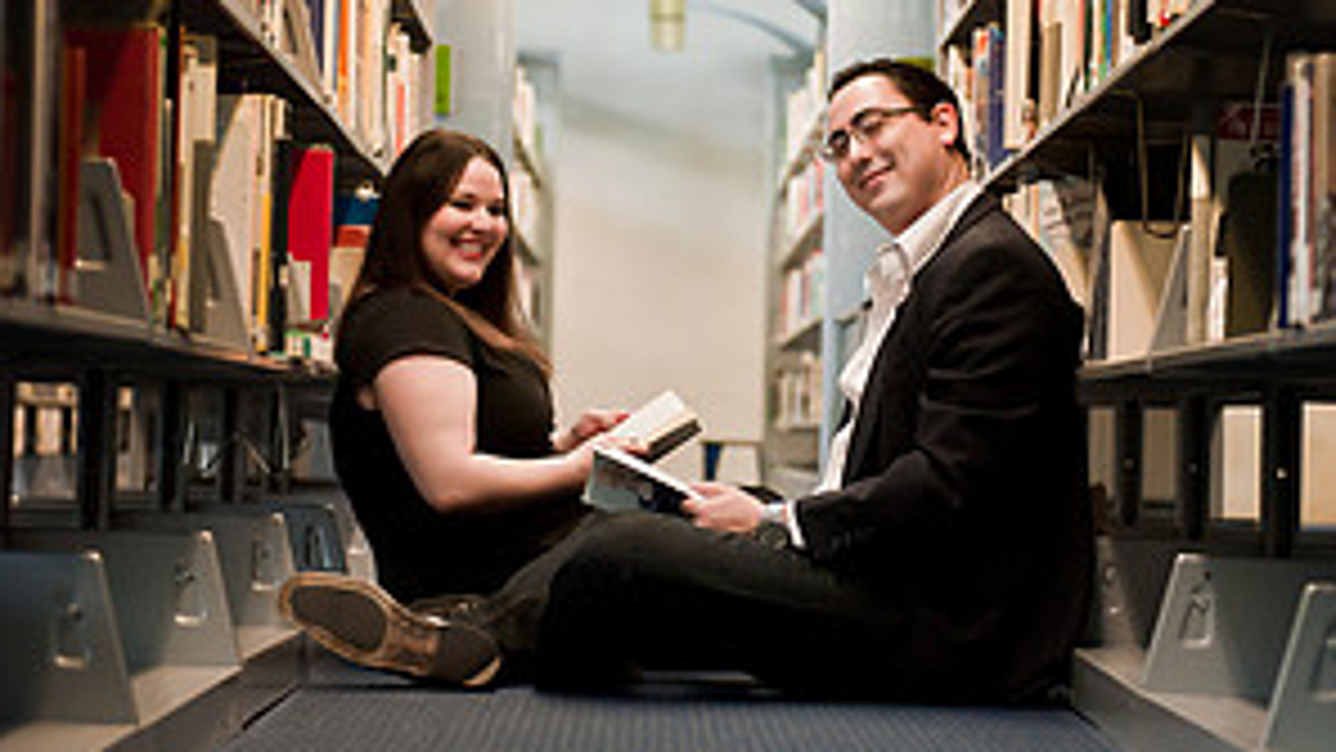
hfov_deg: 19.3
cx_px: 668
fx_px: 3932
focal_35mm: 111
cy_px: 248
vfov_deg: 10.9
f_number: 2.8
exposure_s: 1/200
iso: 640
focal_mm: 70
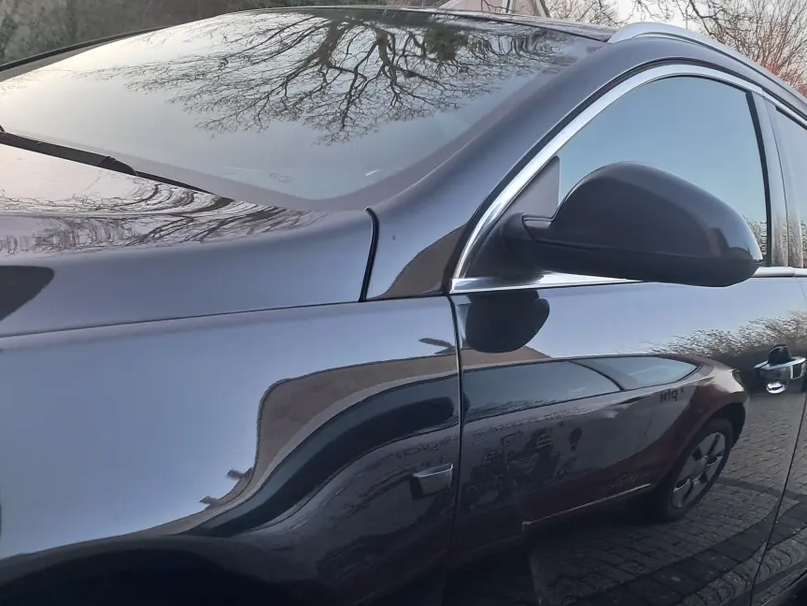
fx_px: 933
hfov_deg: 46.7
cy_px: 350
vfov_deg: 35.9
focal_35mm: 40
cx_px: 446
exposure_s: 1/50
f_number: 1.8
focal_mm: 4
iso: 50
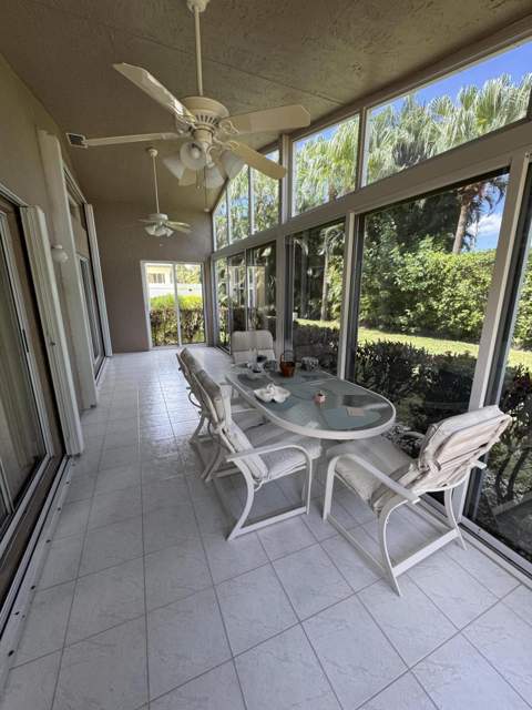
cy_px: 355
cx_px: 266
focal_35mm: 14
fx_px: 287
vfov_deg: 102.1
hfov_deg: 85.7
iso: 160
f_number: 2.2
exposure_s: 1/99
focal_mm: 2.22
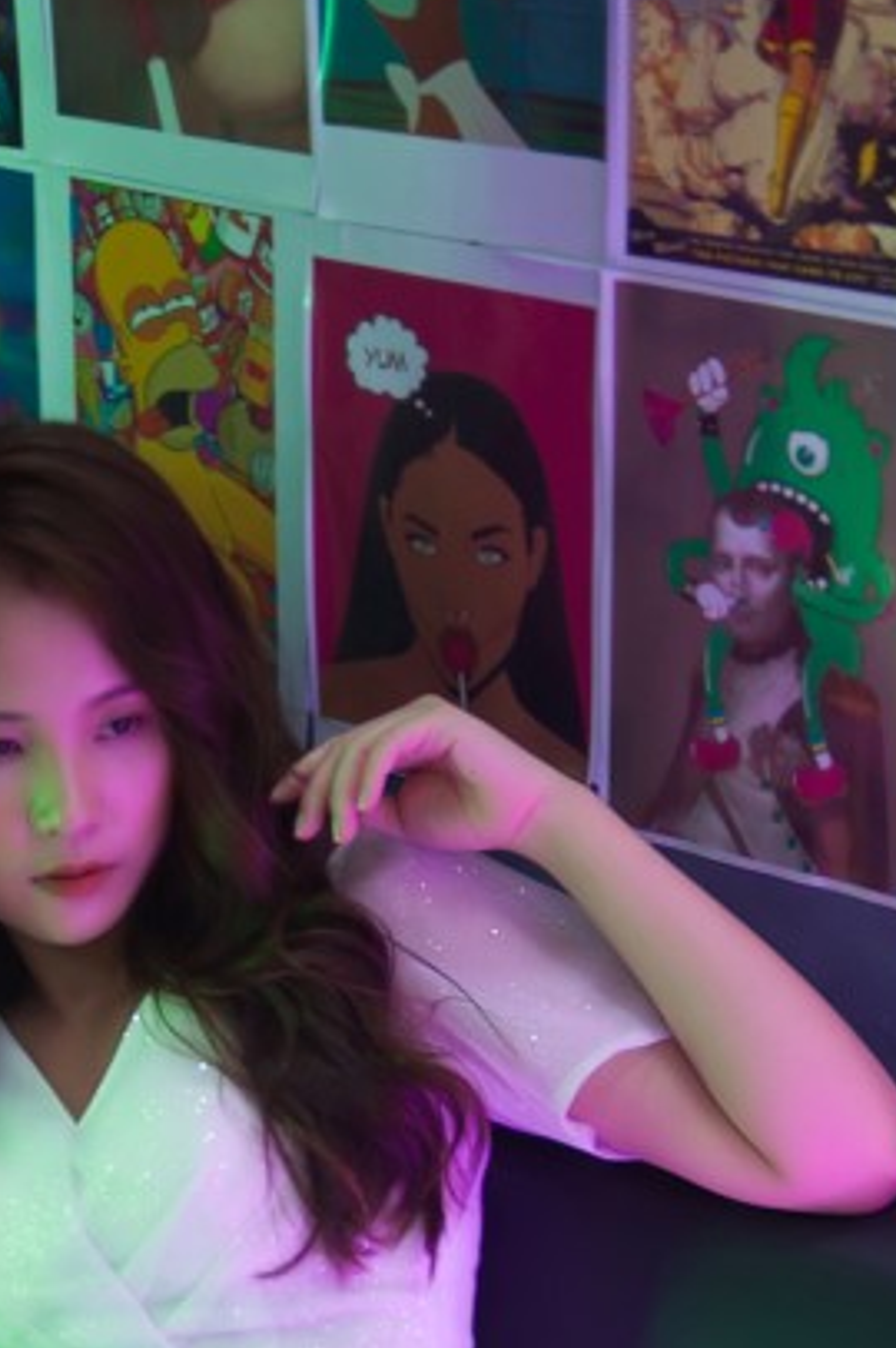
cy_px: 1695
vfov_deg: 13.2
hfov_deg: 8.9
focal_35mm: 151
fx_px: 5647
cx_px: -362
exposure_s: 1/100
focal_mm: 48
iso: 500
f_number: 2.8
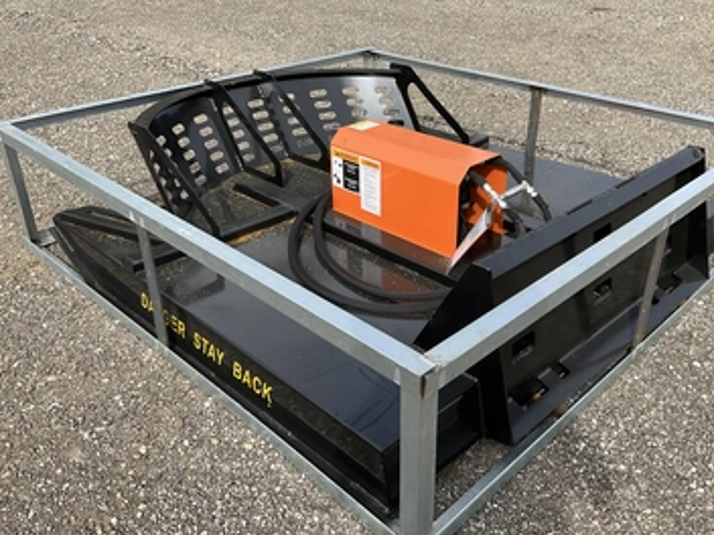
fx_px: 681
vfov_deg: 42.9
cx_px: 373
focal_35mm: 33
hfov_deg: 55.3
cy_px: 270
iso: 25
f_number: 1.8
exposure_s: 1/855
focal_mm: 3
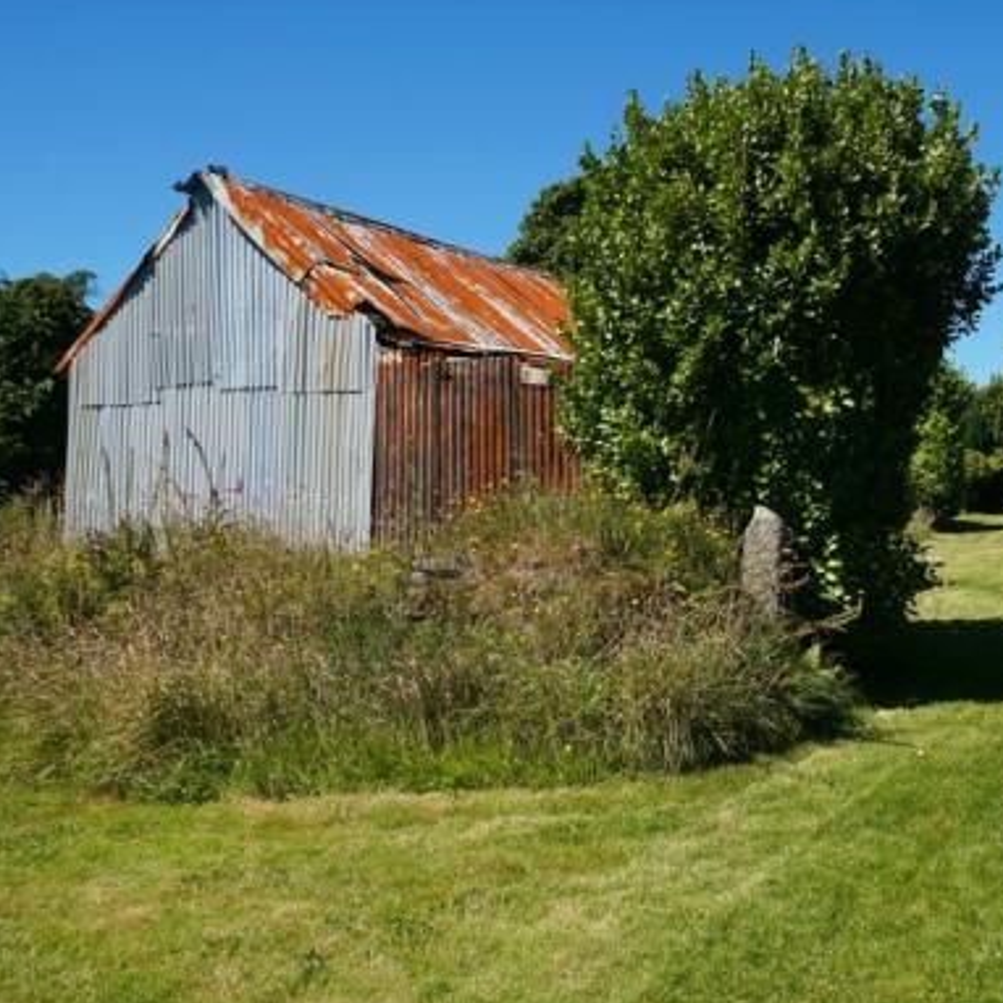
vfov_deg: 47.2
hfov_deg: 45.9
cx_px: 727
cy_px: 495
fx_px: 1147
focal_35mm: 35
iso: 100
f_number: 8
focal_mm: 16
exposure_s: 1/250
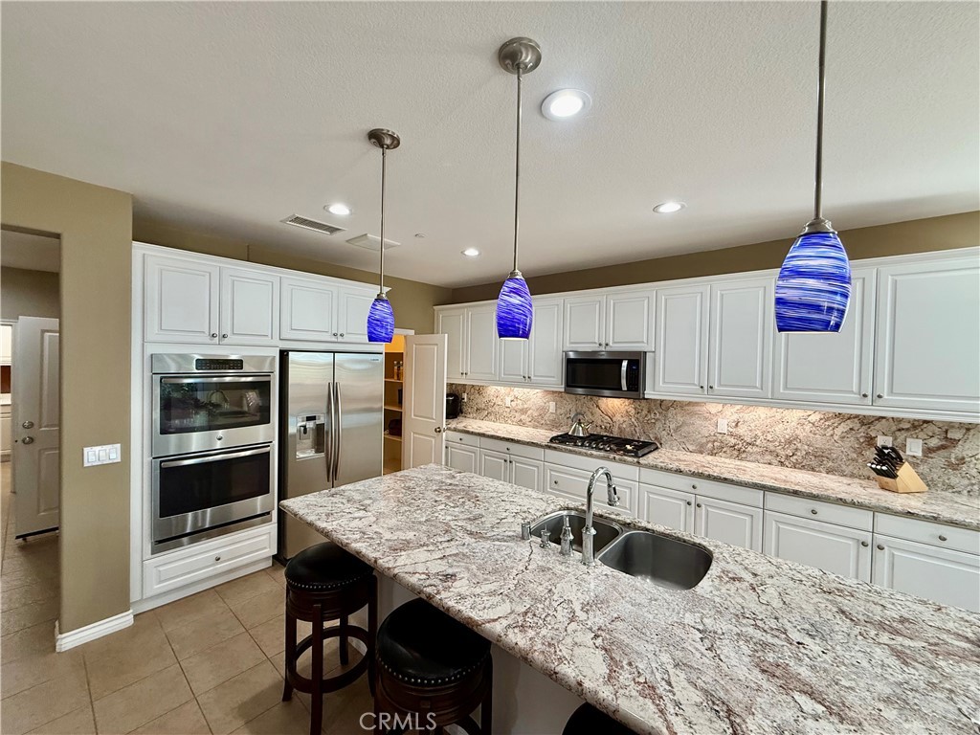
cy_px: 368
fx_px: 396
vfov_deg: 85.7
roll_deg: -0.9
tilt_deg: -0.8
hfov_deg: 102.1
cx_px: 490
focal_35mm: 14
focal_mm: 2.22
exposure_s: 1/120
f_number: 2.2
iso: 200
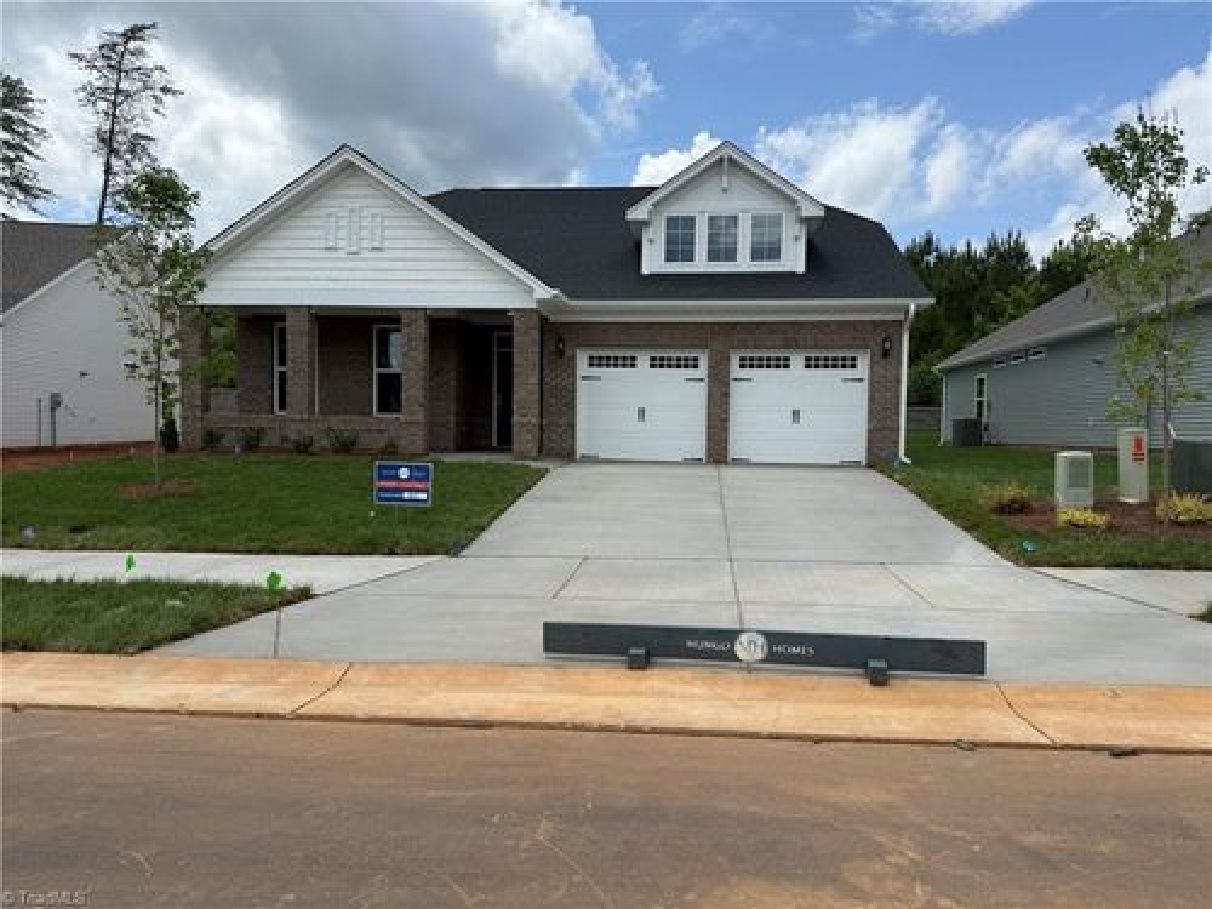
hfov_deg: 71.6
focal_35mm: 24
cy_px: 454
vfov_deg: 56.8
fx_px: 840
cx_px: 606
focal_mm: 6.76
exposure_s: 1/5714
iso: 80
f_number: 1.78
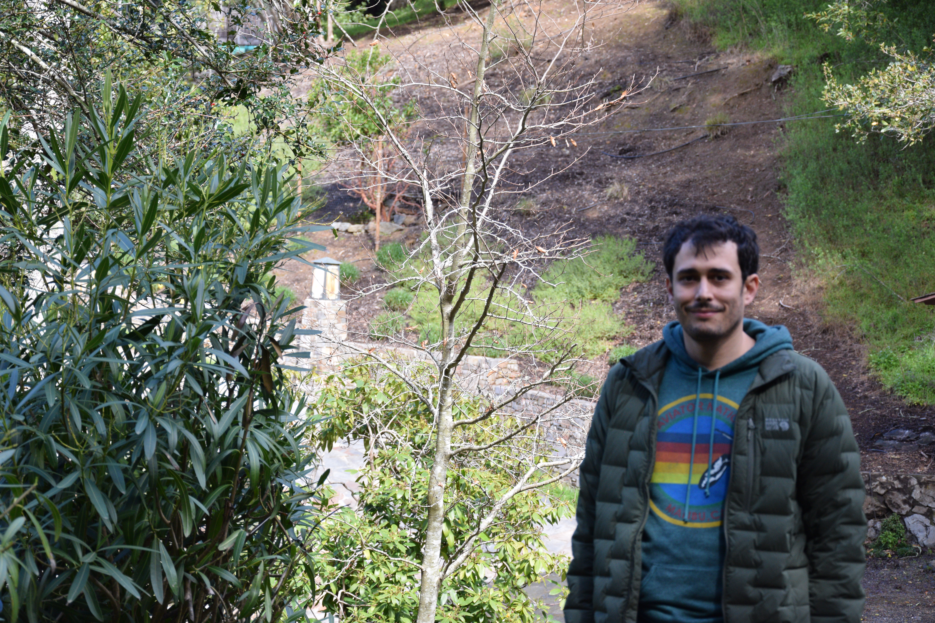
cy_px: 312
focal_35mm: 99
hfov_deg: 20.6
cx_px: 468
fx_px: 2571
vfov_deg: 13.8
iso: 400
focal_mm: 66
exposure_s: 1/320
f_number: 5.3
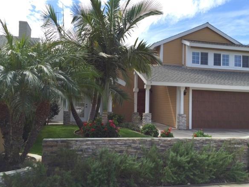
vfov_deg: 44.1
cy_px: 103
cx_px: 136
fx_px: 230
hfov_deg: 56.7
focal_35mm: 32
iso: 32
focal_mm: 4.15
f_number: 2.2
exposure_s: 1/1163
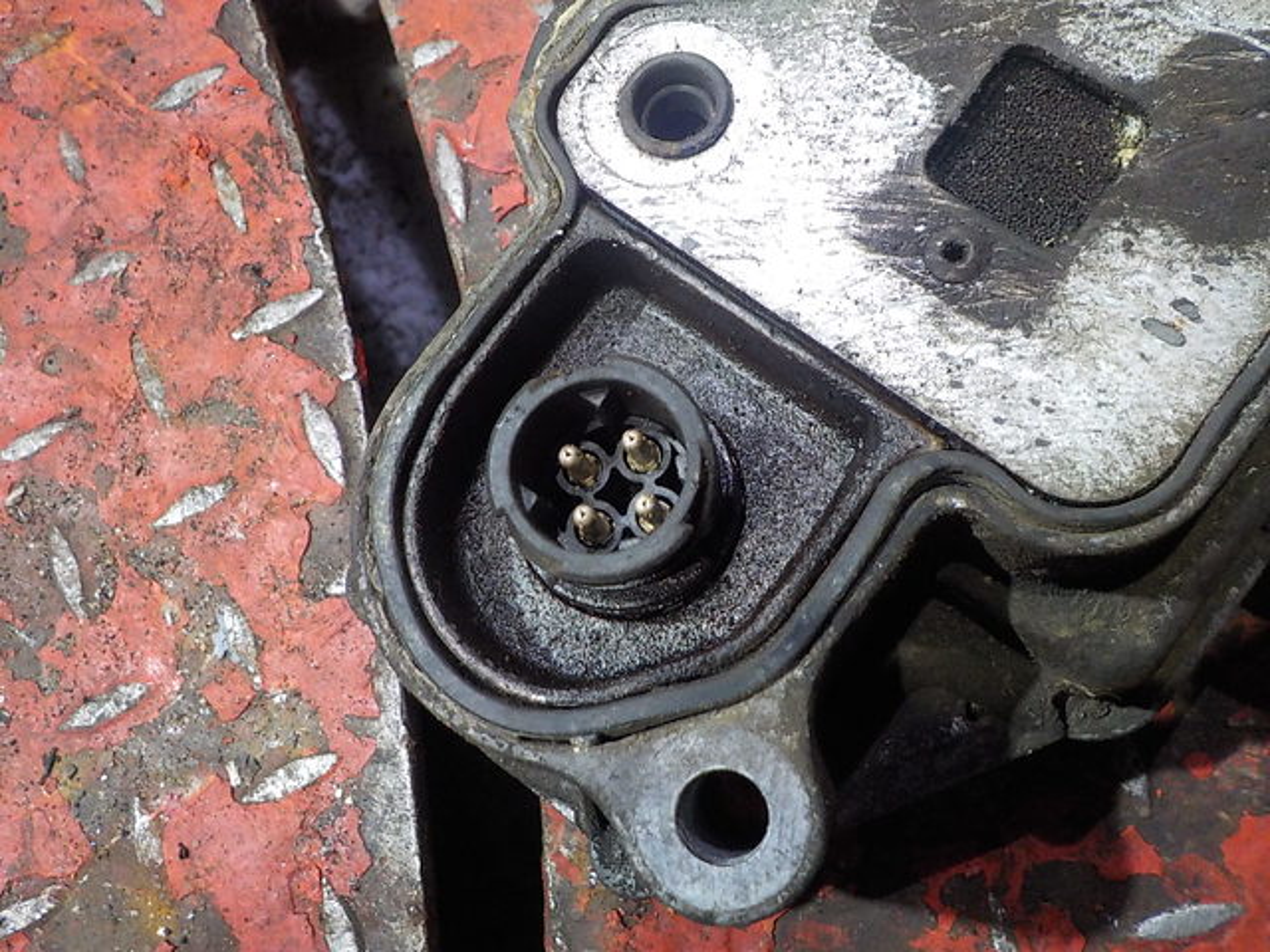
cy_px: 476
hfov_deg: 60.0
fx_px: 1101
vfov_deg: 46.8
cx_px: 635
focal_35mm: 30
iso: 400
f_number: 3.3
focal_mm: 4.1
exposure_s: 1/15
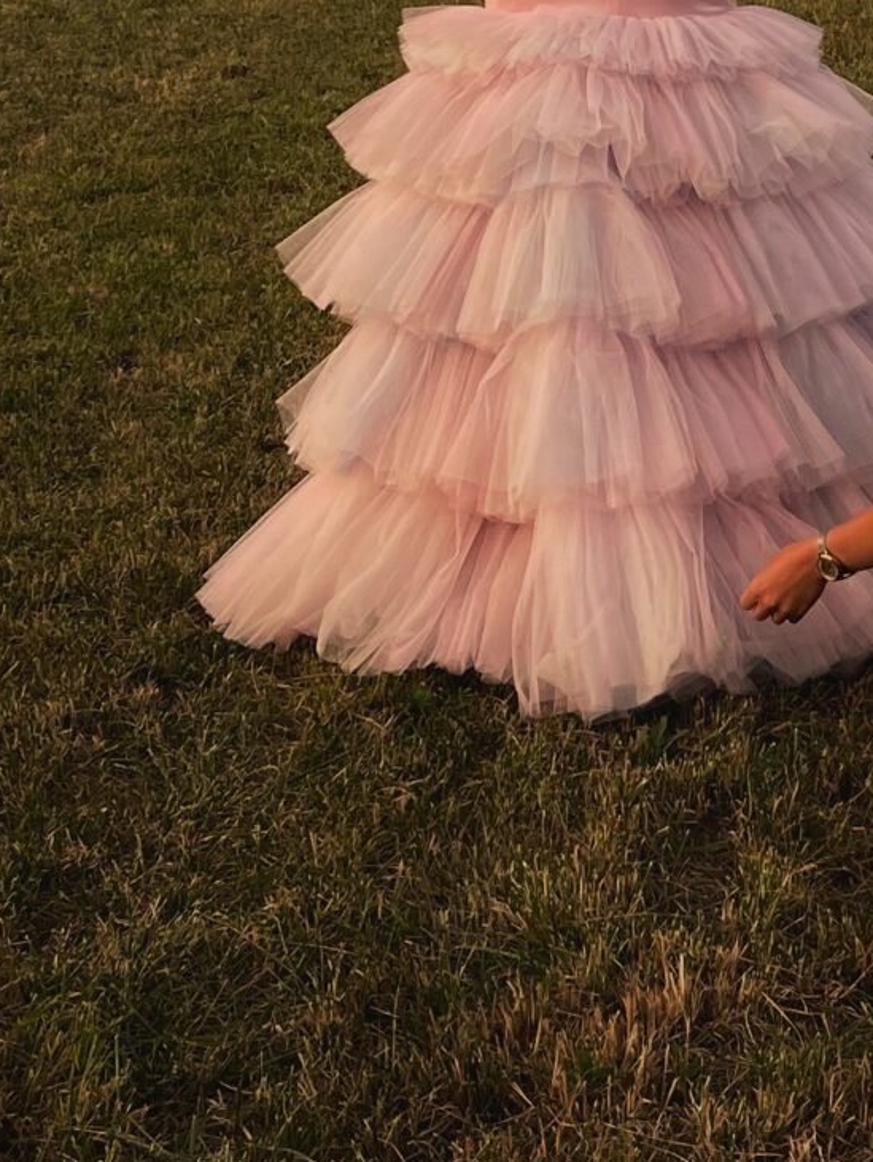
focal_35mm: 91
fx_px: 3057
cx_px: 843
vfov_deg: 20.5
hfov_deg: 16.0
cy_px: -114
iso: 50
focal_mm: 5.1
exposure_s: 1/442
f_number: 1.6
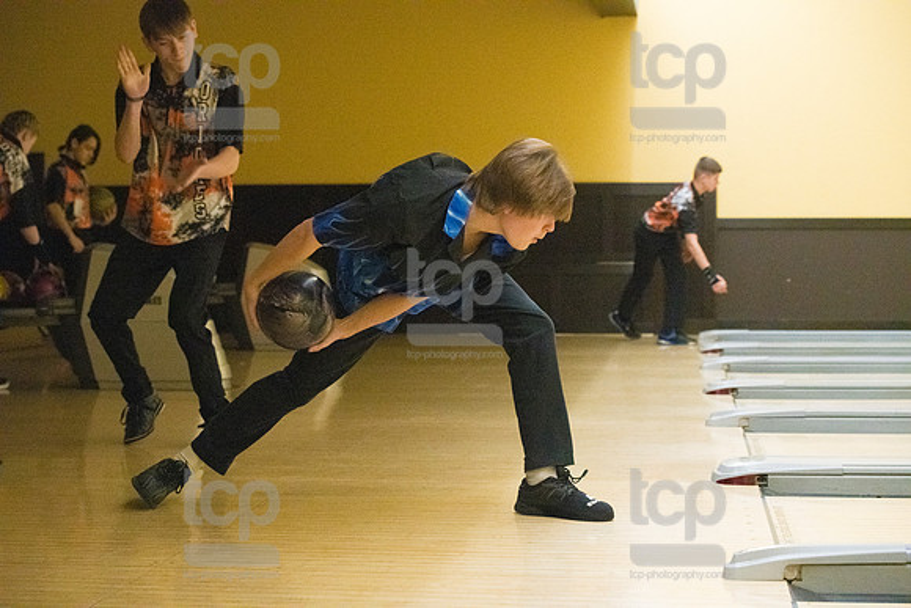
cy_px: 304
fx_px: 1772
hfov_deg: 28.8
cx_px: 456
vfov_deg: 19.5
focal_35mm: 70
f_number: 4.5
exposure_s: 1/1000
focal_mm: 70
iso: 10000
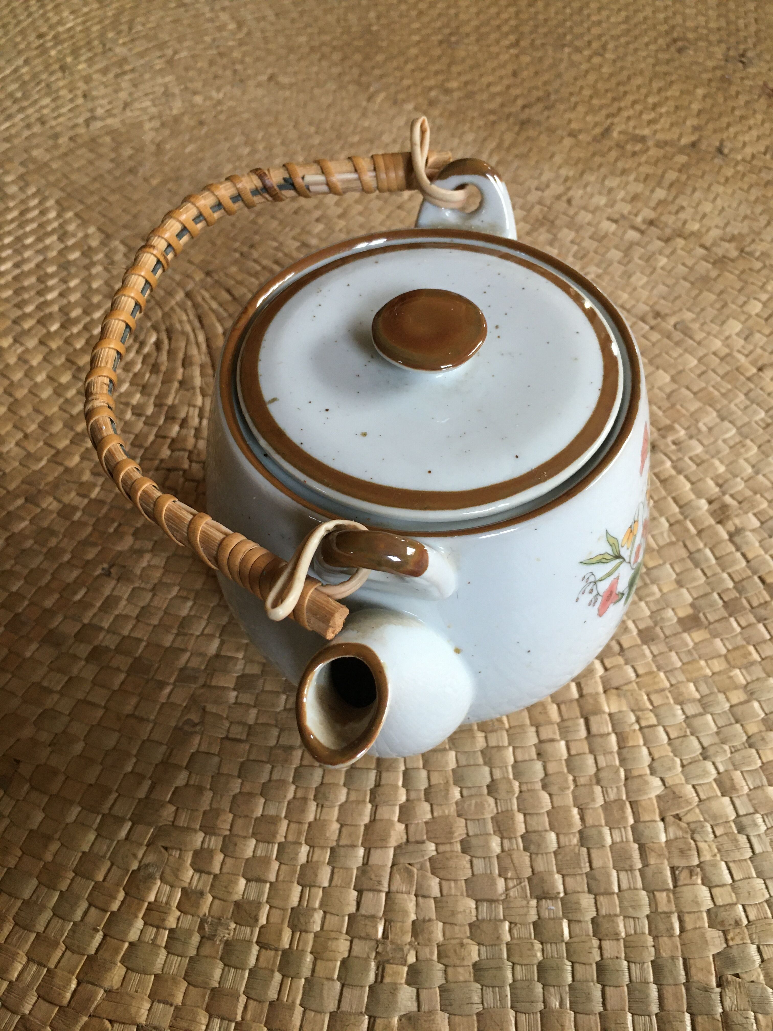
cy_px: 516
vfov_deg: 61.7
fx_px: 863
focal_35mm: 29
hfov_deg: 48.2
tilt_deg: -51.8
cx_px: 386
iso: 125
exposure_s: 1/33
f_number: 2.2
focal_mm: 4.15
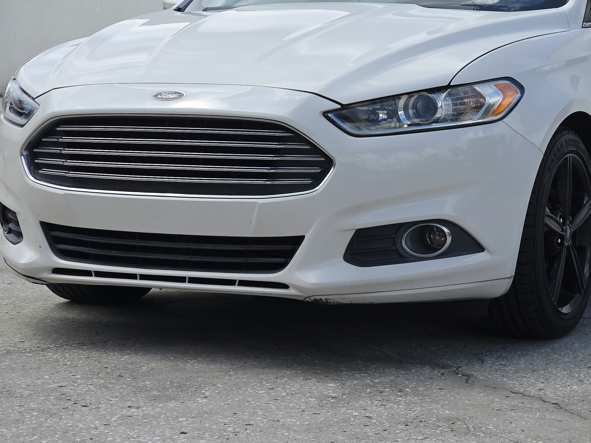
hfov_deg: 18.2
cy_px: 176
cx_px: 389
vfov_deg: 13.7
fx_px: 1844
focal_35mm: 108
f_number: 2.4
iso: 50
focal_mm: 7.9
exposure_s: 1/2365
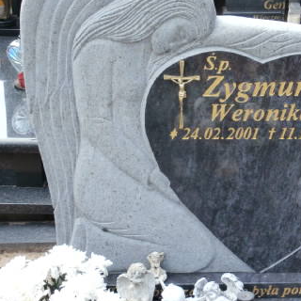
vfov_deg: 20.9
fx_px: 817
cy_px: 117
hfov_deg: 20.7
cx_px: 224
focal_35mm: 83
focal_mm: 8.29
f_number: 4.2
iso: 100
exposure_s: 1/100
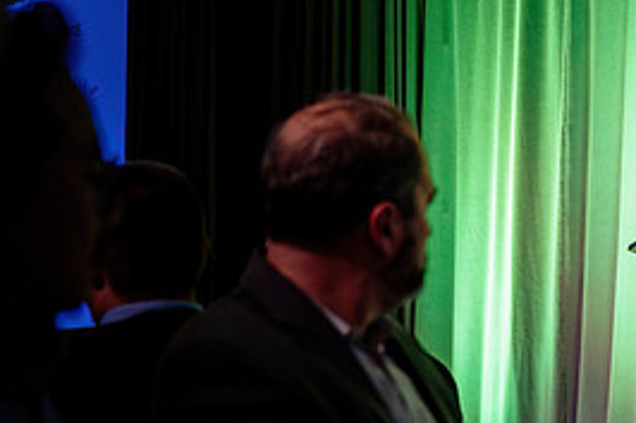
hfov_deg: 20.3
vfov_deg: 14.2
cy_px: 302
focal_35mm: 96
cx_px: 689
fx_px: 1695
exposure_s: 1/160
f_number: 2.8
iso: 1000
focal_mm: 44
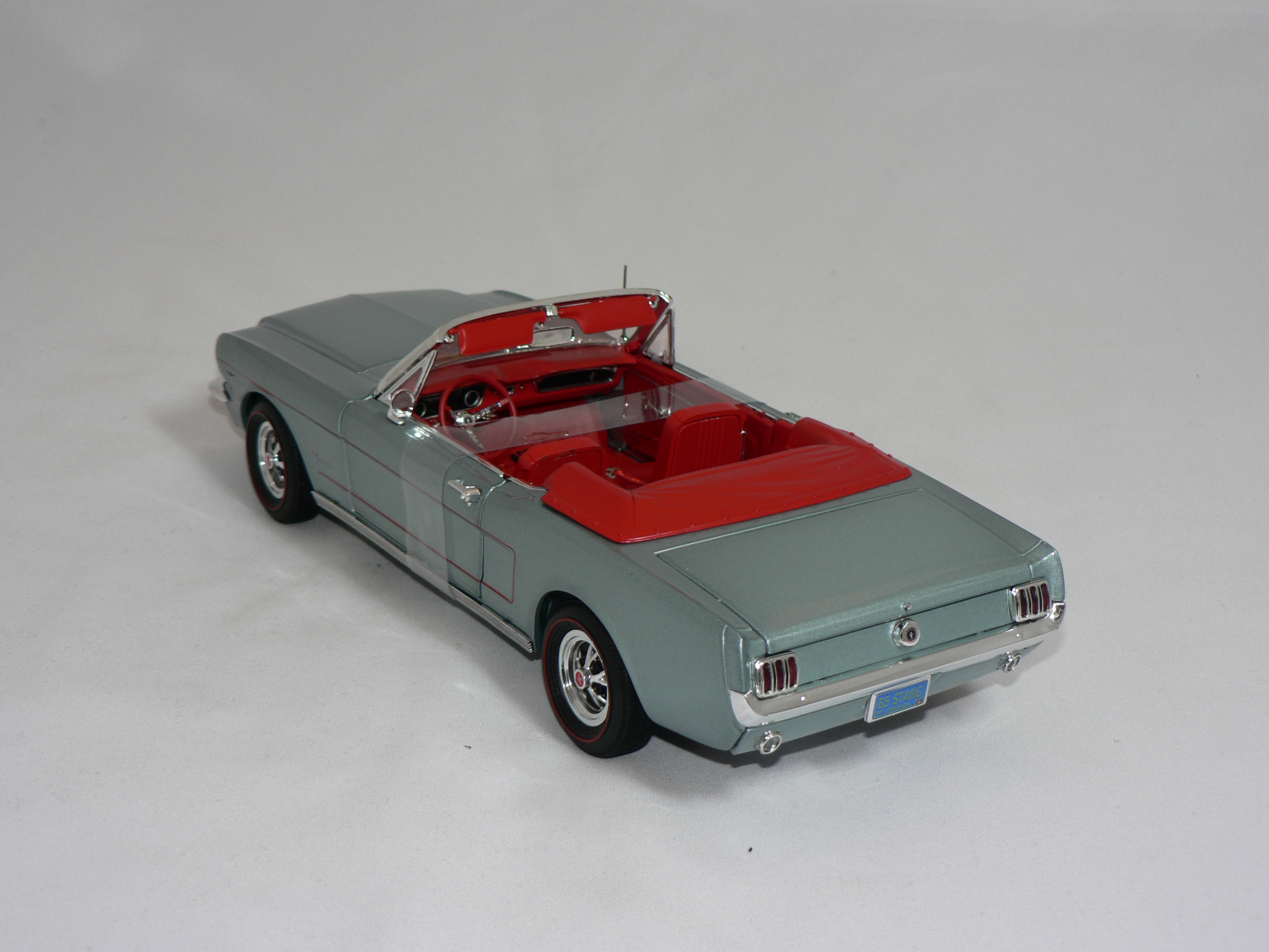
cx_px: 634
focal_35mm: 59
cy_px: 476
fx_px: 2163
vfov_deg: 24.8
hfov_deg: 32.7
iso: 80
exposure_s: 1/60
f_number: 3.2
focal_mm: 9.8
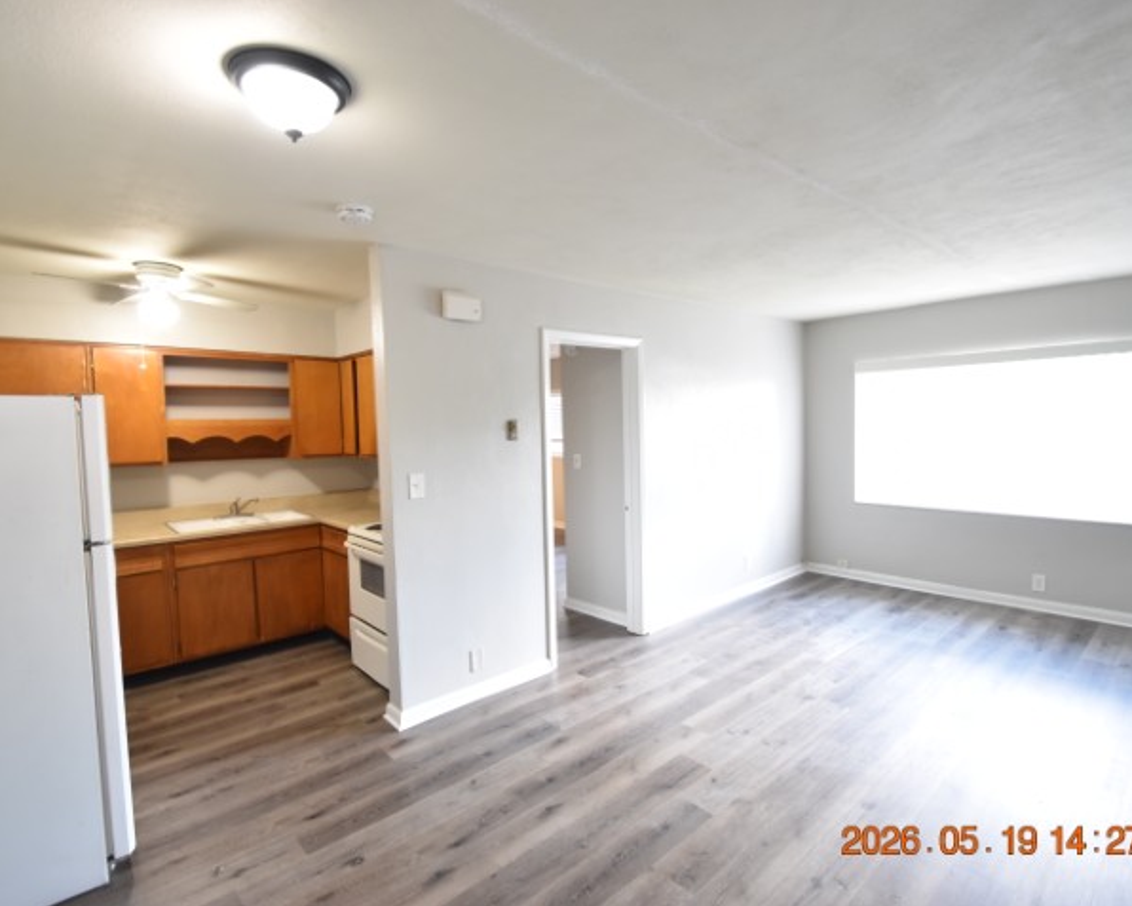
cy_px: 454
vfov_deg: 77.0
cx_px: 591
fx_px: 570
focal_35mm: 17
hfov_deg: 89.6
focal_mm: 10
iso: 800
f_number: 3.5
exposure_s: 1/30
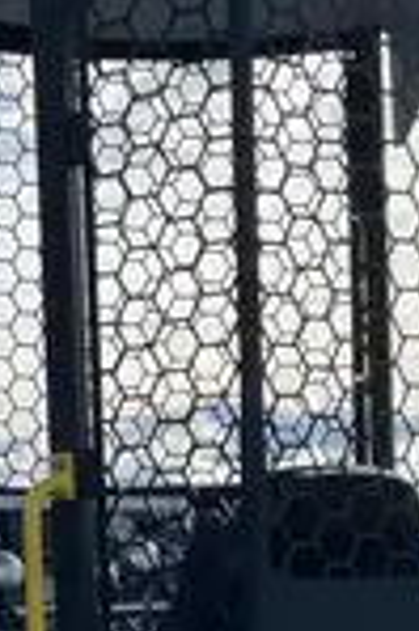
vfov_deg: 19.6
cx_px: 72
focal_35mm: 100
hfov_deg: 13.6
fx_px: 1750
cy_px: 697
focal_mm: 4.2
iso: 32
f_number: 1.6
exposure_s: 1/3205
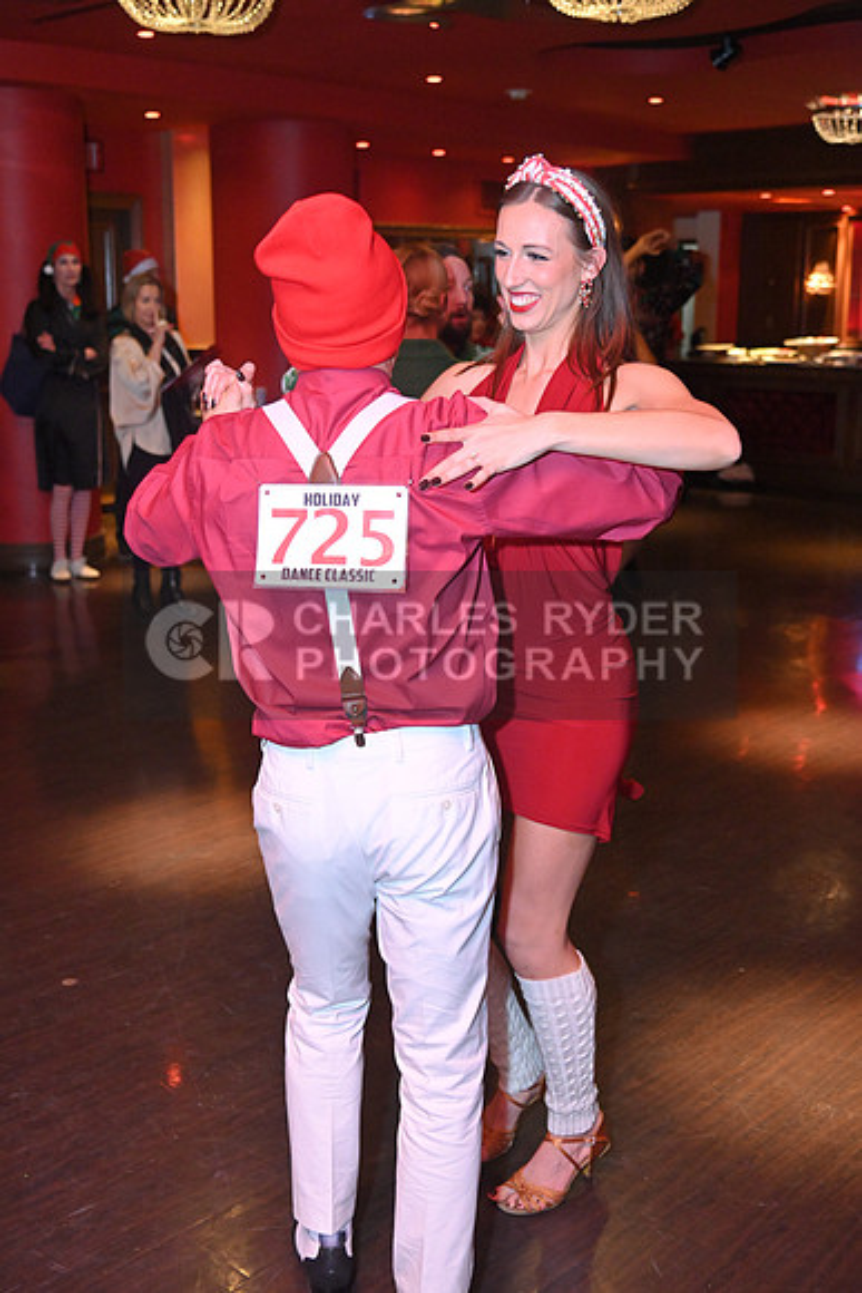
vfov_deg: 48.4
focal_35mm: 40
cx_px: 431
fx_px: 1436
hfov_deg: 33.4
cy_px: 646
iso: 4000
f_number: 4
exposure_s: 1/100
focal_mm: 40
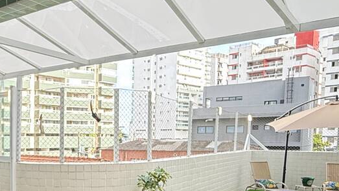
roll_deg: -0.2
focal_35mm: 42
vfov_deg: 27.5
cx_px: 41
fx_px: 377
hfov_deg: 44.5
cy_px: 166
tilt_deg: -3.9
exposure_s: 1/120
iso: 125
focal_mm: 2.22
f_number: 2.2
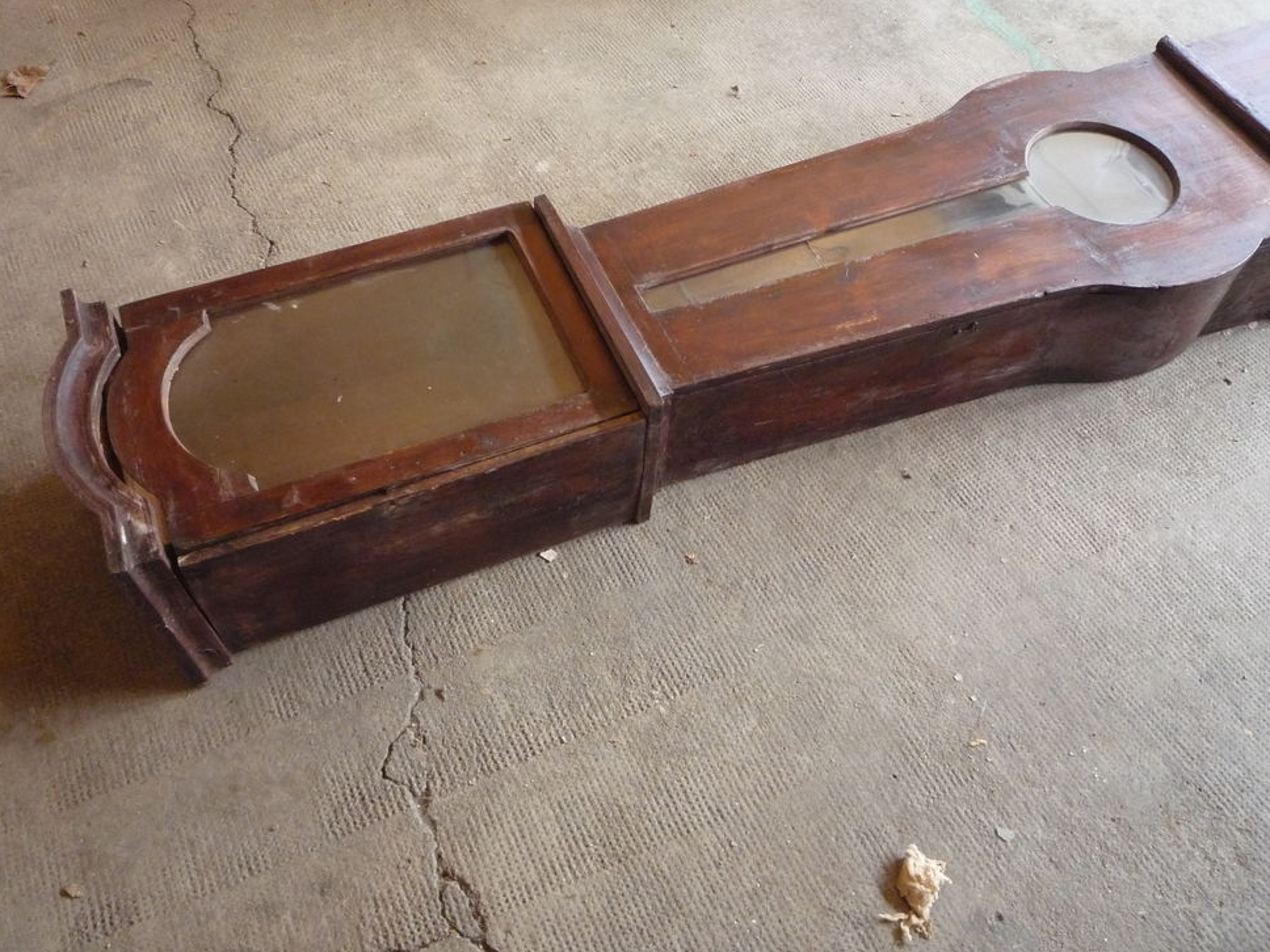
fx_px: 1137
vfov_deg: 45.4
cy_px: 467
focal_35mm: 31
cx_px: 652
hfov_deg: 58.3
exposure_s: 1/25
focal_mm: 5.2
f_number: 3.3
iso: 400
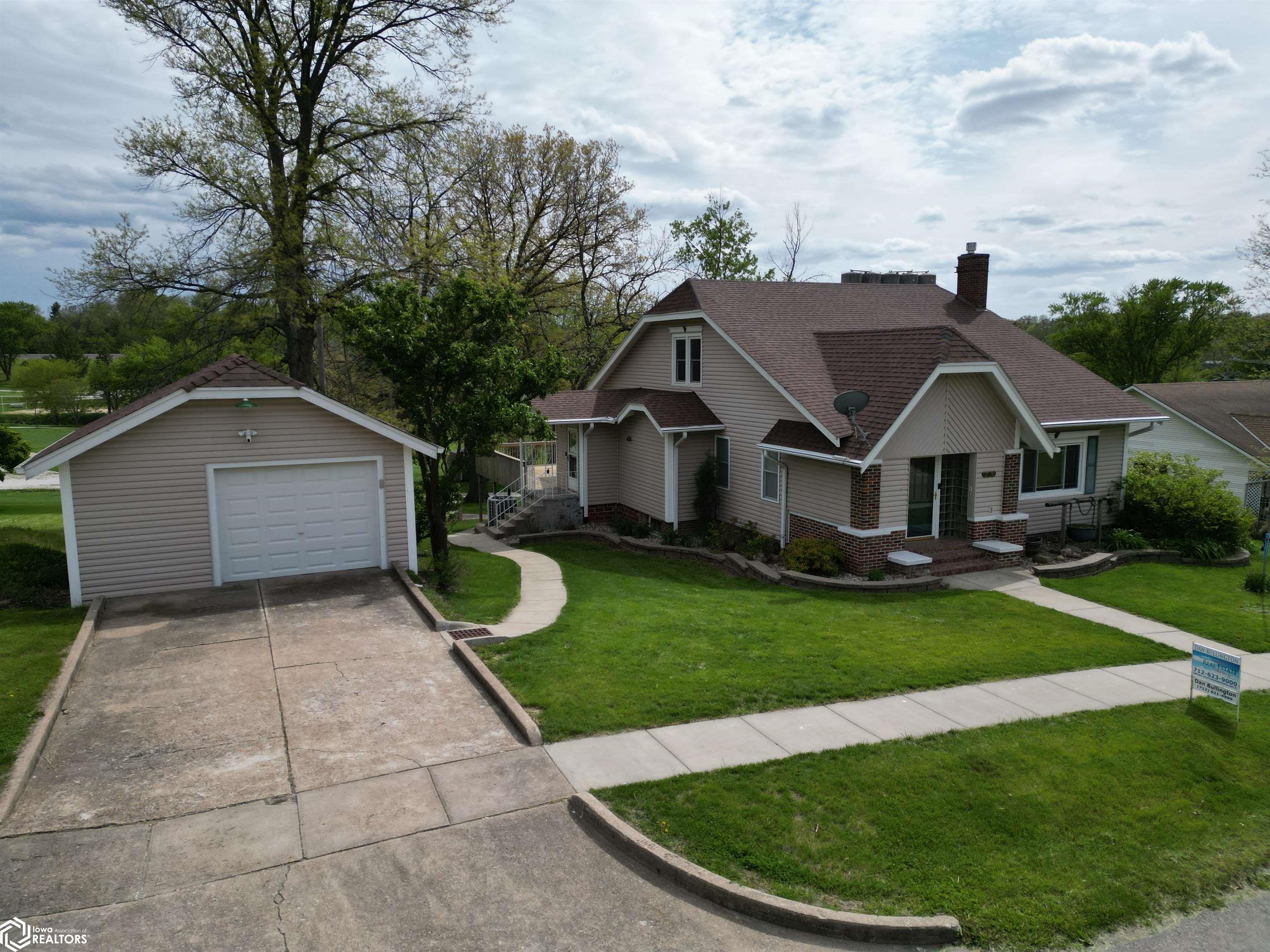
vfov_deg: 56.8
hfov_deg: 71.6
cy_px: 476
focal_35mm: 24
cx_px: 635
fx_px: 881
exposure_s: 1/6000
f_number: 1.7
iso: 140
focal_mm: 6.72
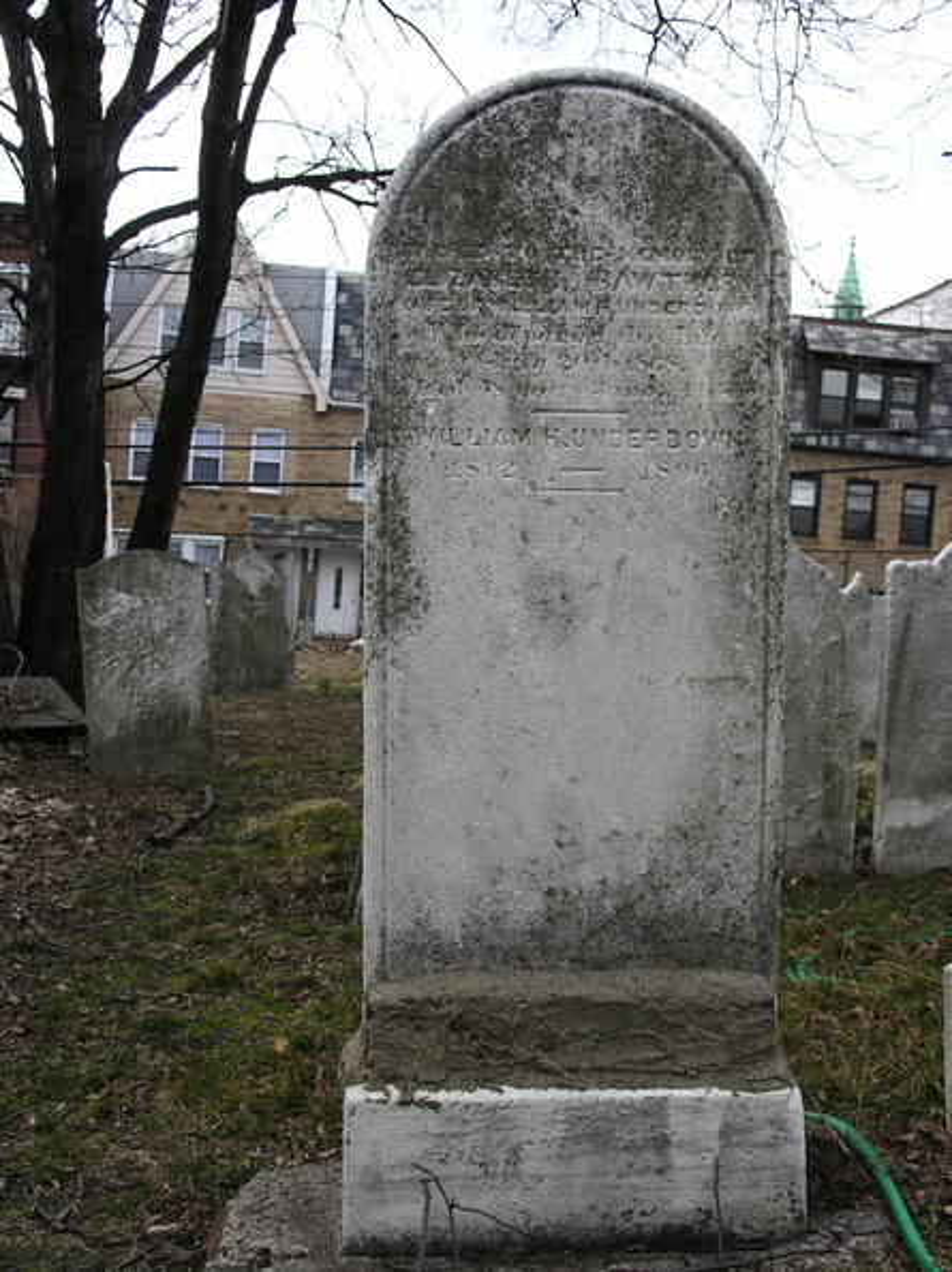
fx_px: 1688
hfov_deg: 31.5
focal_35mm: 46
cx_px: 476
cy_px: 636
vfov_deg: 41.3
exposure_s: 1/173
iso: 50
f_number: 3.8
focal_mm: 11.8
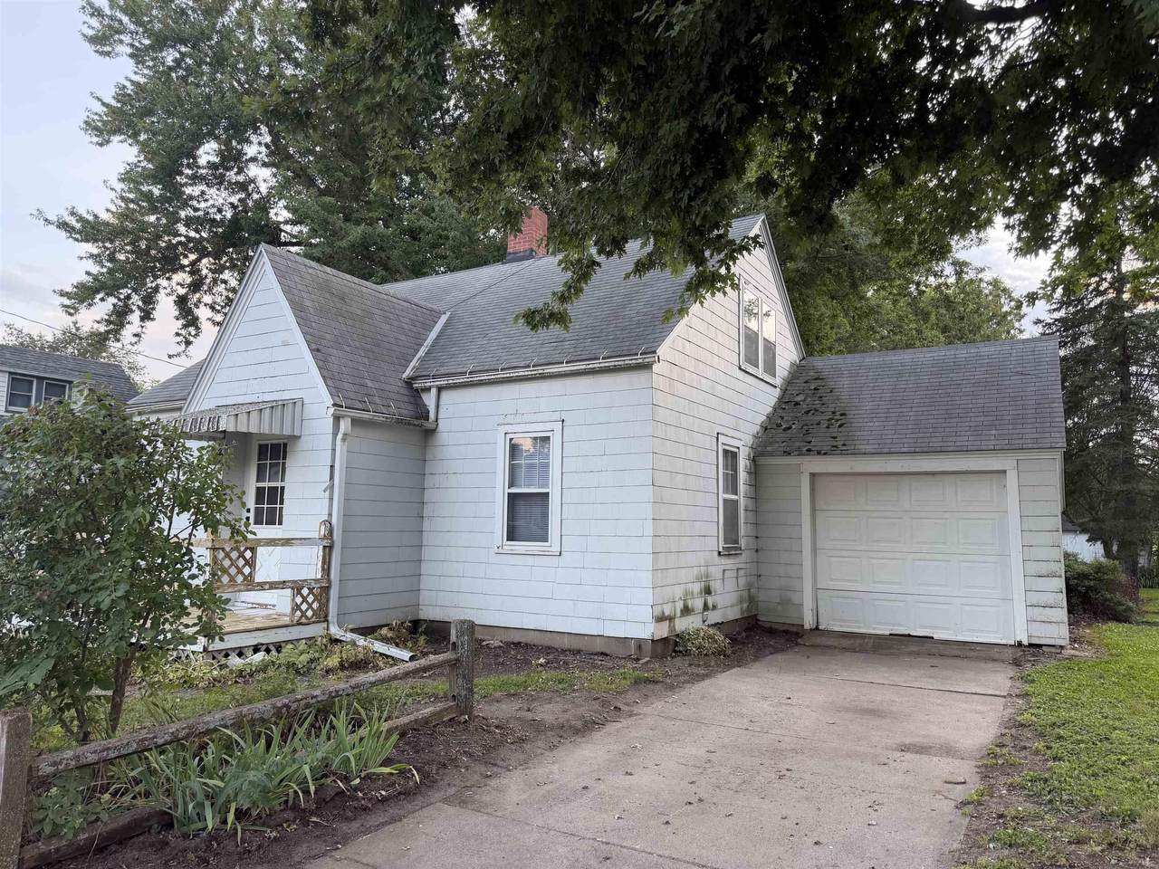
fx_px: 804
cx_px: 580
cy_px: 434
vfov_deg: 56.8
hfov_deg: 71.6
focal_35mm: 24
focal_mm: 6.76
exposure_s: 1/170
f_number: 1.78
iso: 80
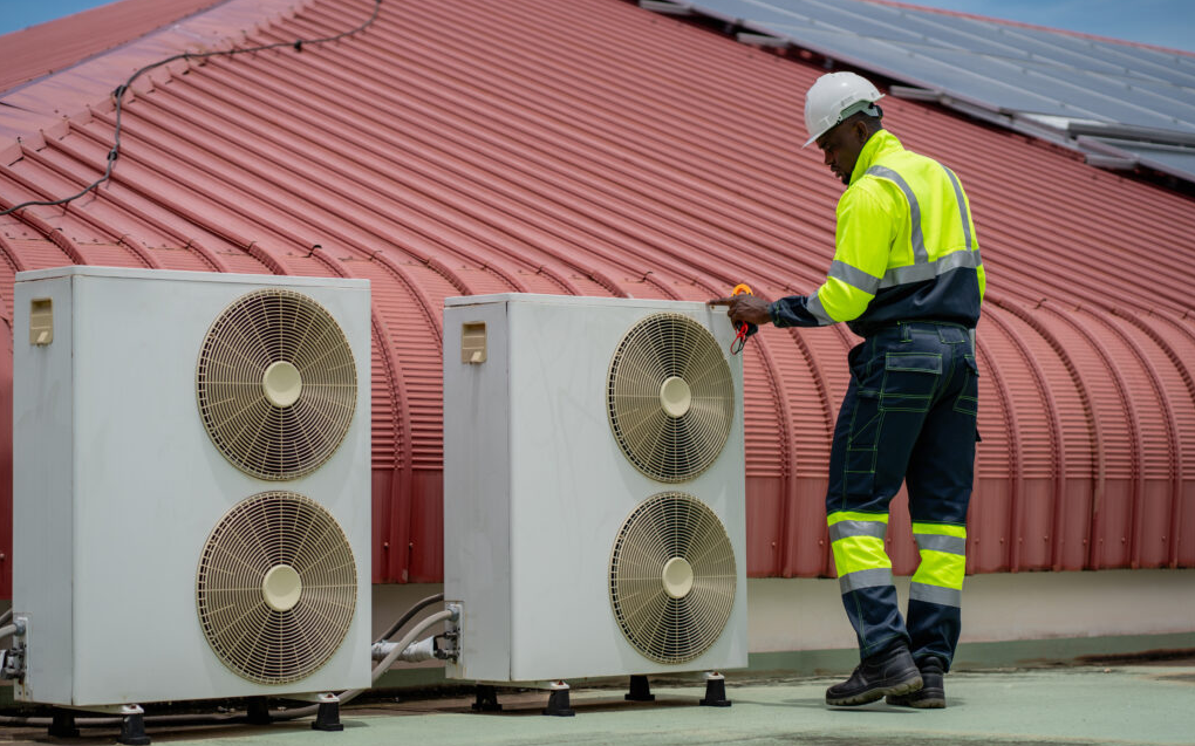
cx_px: 596
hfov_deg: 23.8
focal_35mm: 87
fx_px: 2833
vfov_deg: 15.0
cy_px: 355
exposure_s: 1/4000
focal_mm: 85
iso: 100
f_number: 2.8
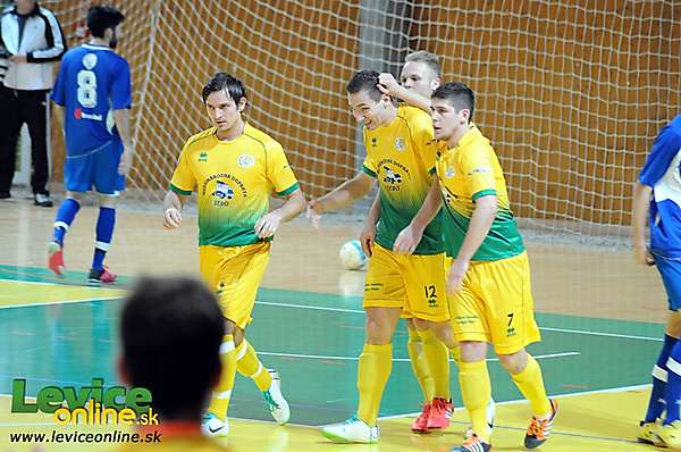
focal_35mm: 232
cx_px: 340
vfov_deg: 5.9
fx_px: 4391
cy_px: 226
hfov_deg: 8.9
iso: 2500
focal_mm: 155
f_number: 4.5
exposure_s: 1/200
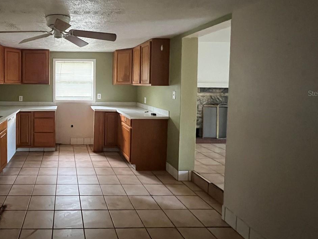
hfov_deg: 70.0
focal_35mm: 22
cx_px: 71
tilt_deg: -3.3
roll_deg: -0.4
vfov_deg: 60.5
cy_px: 93
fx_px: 202
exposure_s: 1/42
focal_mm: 1.57
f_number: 1.8
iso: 1000
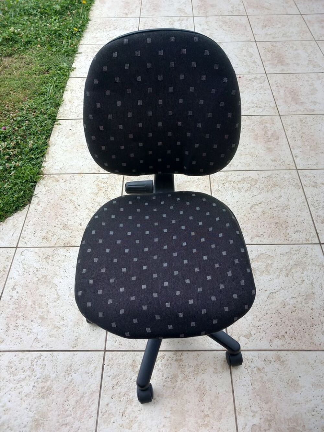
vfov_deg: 65.3
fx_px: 337
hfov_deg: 51.4
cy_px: 216
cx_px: 162
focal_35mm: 27
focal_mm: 4
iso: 20
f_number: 1.8
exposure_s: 1/110
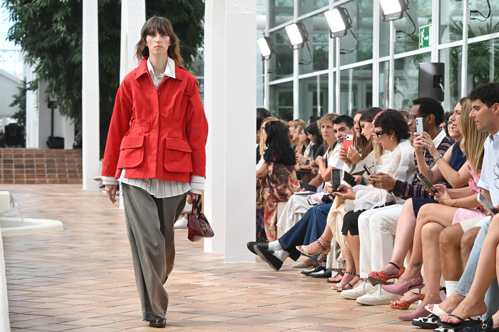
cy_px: 166
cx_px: 250
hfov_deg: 20.4
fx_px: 1386
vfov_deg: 13.7
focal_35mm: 100
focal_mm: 100
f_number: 6.3
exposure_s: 1/320
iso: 800
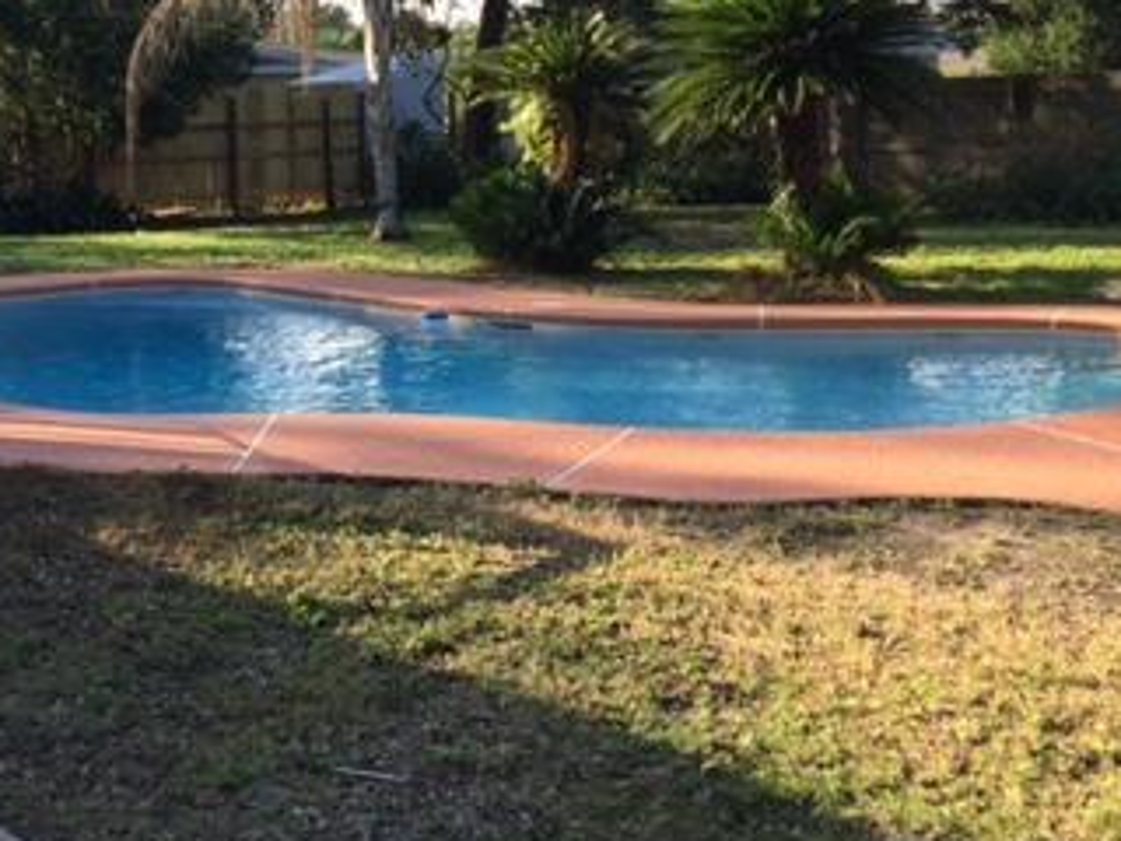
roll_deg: +1.5
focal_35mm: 58
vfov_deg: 25.1
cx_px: 252
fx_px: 1878
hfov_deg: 32.5
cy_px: 301
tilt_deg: -4.2
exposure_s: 1/408
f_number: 2.2
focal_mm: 4.15
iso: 32
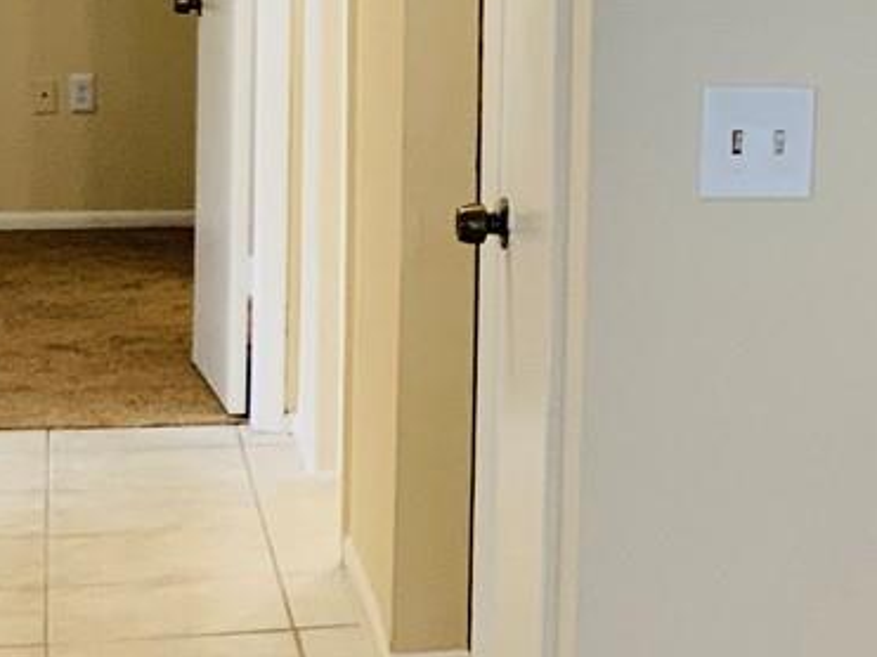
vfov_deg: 11.8
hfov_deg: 15.1
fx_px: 3166
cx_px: 1109
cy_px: 35
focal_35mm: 125
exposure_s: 1/60
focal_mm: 3
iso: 40
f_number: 1.8
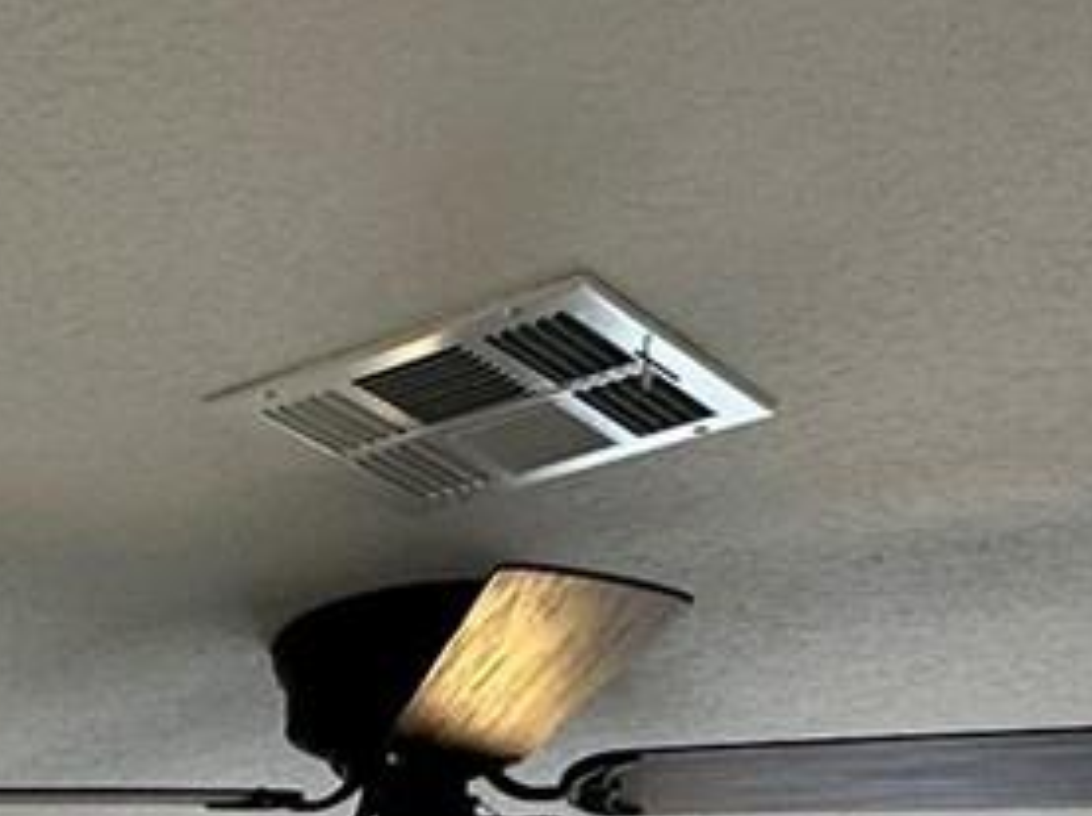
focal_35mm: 81
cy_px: 1569
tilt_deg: -1.2
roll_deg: -0.7
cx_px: -442
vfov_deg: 15.1
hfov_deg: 21.2
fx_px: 2552
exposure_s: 1/120
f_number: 2.2
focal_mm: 2.22
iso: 100
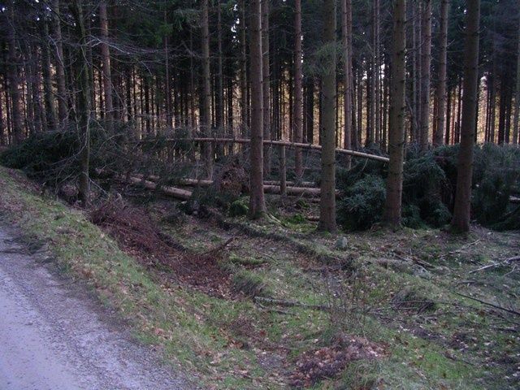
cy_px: 195
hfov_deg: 50.1
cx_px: 260
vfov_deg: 38.7
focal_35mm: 37
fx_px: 556
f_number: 2.8
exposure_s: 1/60
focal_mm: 5.7
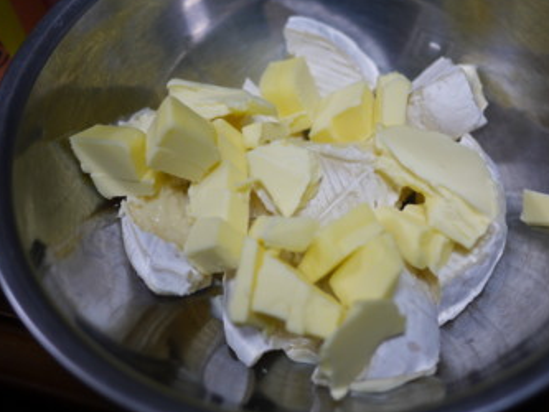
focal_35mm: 54
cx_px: 348
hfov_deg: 35.3
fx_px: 857
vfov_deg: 27.0
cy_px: 175
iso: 100
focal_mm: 20
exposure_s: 1/100
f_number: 1.7
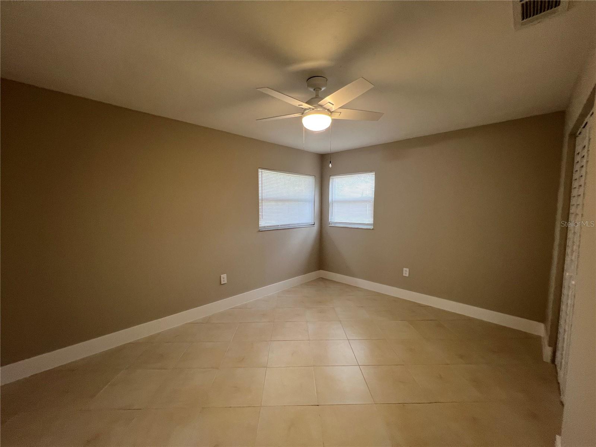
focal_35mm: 13
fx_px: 224
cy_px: 224
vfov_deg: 89.9
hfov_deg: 106.2
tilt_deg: -3.0
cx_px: 298
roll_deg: -1.0
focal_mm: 1.57
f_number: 1.8
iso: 125
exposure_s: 1/60
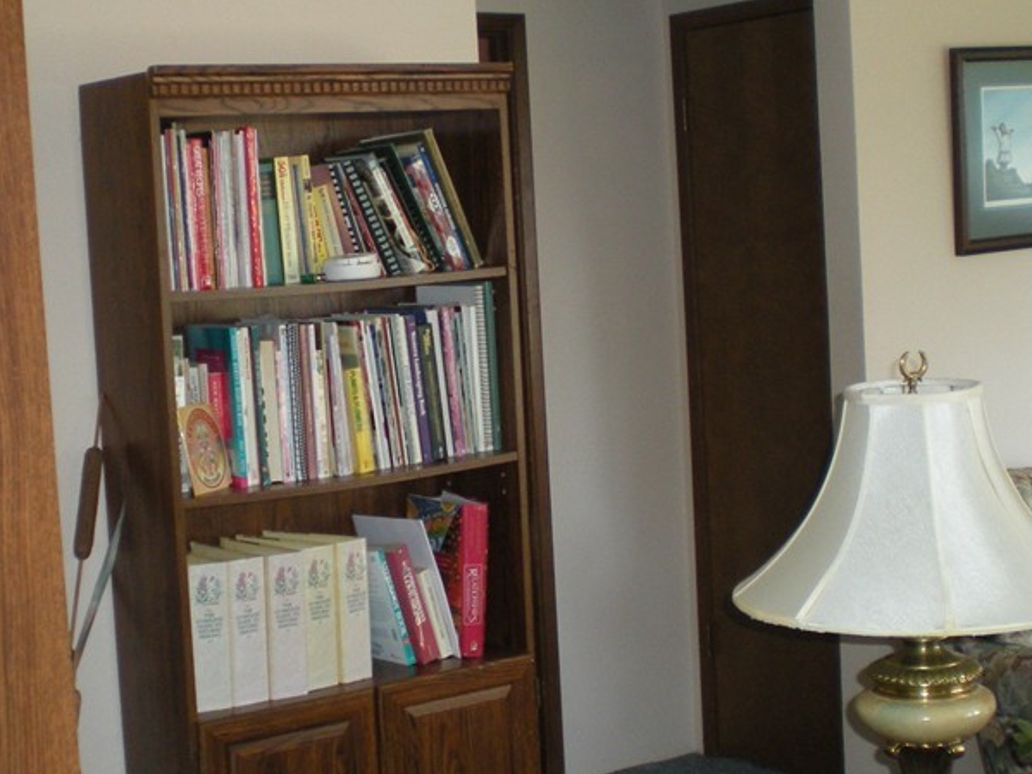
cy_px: 381
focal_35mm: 65
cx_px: 522
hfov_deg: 29.8
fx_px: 1937
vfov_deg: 22.6
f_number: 3.1
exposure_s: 1/30
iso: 167
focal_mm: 6.3
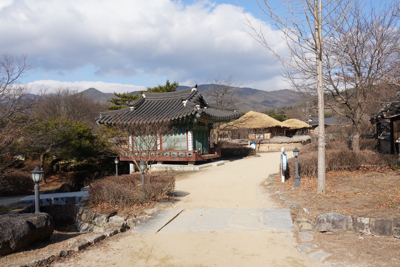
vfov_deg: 46.4
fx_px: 311
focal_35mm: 28
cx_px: 200
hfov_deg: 65.5
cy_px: 134
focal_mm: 28
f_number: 13
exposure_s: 1/100
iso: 100
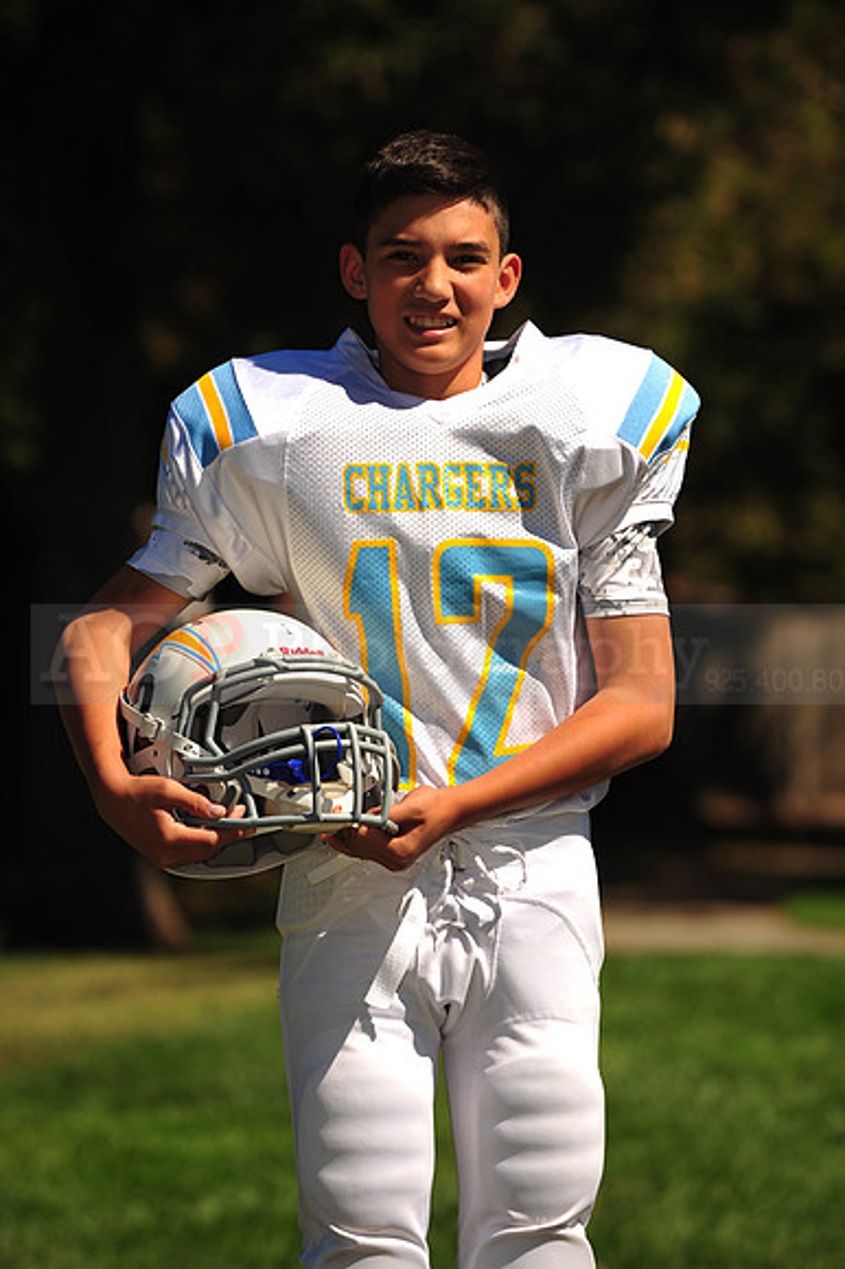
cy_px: 634
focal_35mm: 175
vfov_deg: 11.8
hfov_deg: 7.8
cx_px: 422
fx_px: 6168
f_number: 5
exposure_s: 1/1250
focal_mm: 175
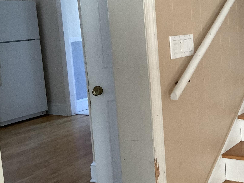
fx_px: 409
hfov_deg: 31.4
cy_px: 64
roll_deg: +2.0
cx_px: 227
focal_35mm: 58
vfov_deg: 25.1
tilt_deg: -8.0
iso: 200
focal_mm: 3.3
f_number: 2.4
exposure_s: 1/60
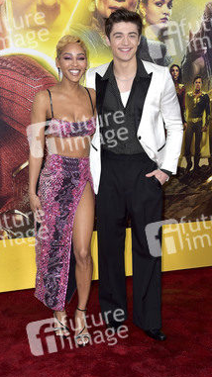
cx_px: 106
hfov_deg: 21.8
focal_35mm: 55
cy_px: 184
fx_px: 550
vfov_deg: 37.9
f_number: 6.3
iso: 400
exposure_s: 1/250
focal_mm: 50
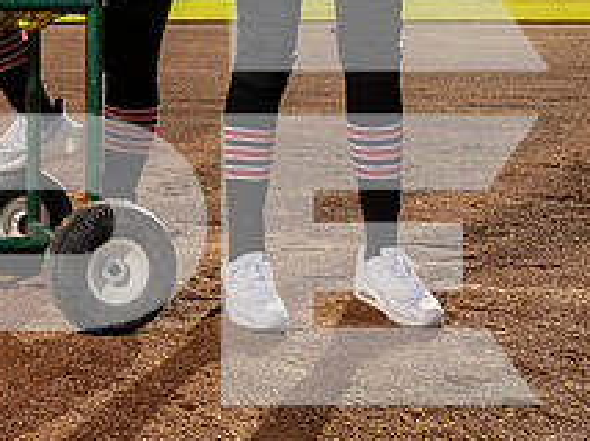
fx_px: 1141
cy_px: -47
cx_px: -106
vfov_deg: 20.8
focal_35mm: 67
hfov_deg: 26.1
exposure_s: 1/250
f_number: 7.1
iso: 100
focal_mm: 24
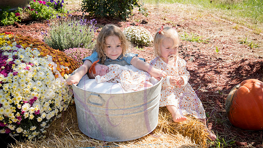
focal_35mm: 55
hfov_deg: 37.9
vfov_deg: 21.8
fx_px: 383
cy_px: 65
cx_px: 131
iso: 400
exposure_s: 1/320
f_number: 8
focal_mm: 52
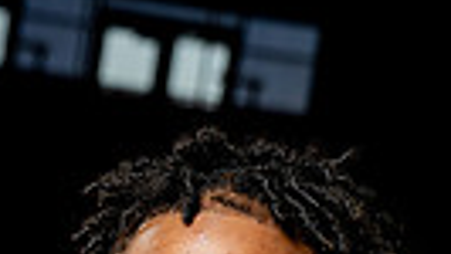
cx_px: 105
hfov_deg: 9.6
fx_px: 2680
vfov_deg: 5.2
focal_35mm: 224
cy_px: 742
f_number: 5.6
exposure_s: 1/250
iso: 640
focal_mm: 63
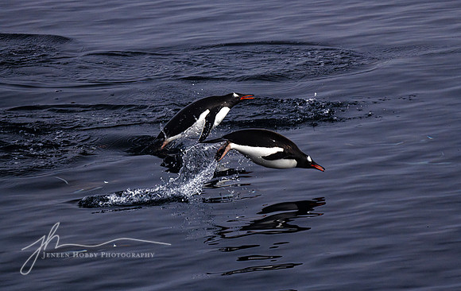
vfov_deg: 3.0
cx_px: 230
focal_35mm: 447
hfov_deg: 4.7
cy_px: 137
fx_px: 5633
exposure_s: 1/640
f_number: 22
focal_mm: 440
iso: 16000
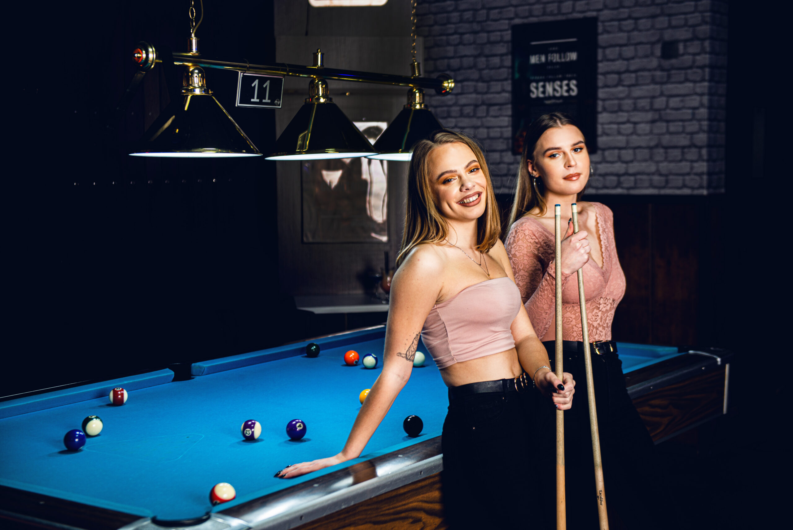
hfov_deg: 35.6
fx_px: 1234
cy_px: 265
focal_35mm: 56
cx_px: 396
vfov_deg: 24.2
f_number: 8
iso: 100
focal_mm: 56
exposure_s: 1/50
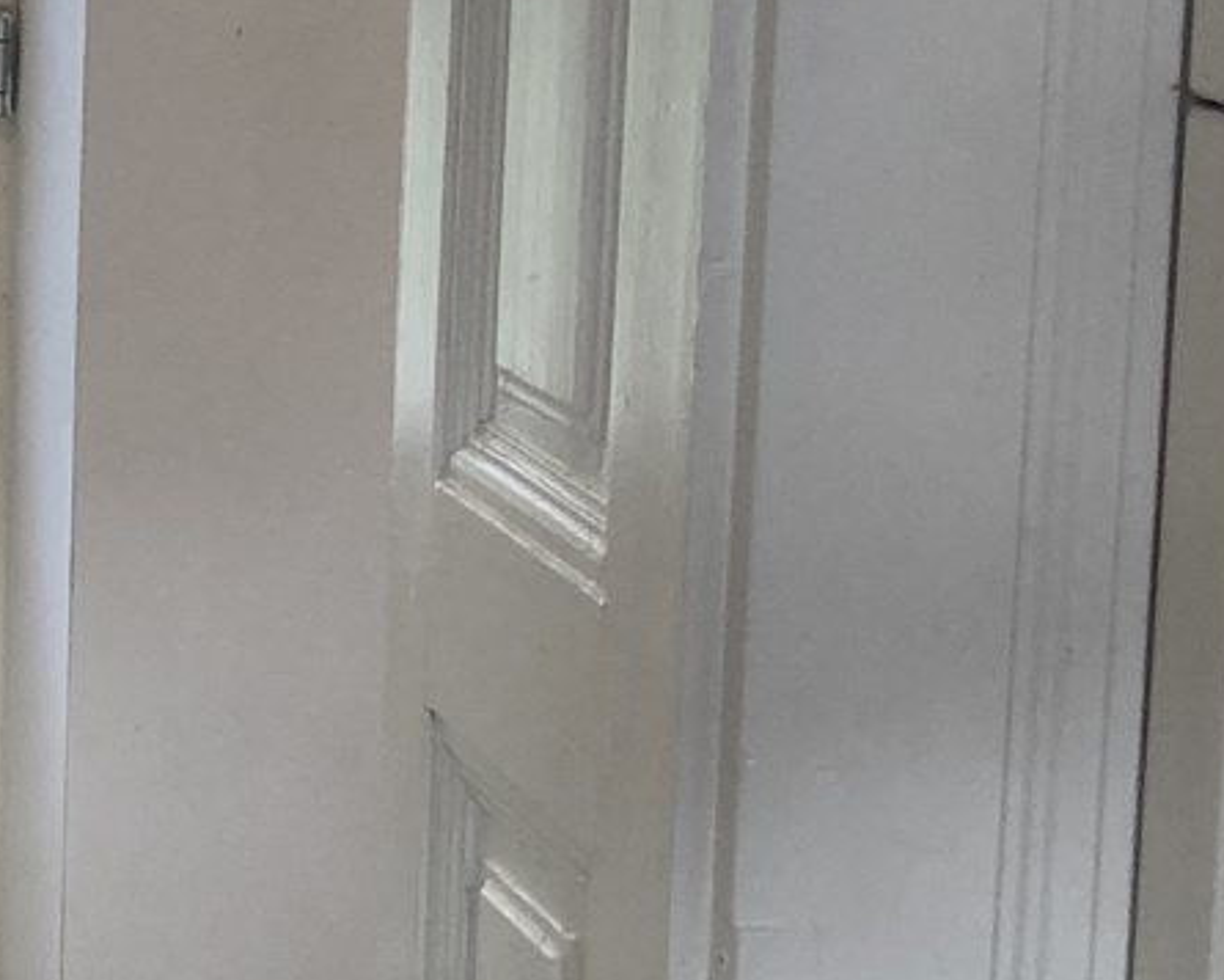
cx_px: -767
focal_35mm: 118
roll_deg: -0.1
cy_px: 55
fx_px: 4275
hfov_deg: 14.8
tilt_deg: -6.8
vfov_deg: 12.9
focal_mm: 3.99
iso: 80
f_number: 1.8
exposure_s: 1/121
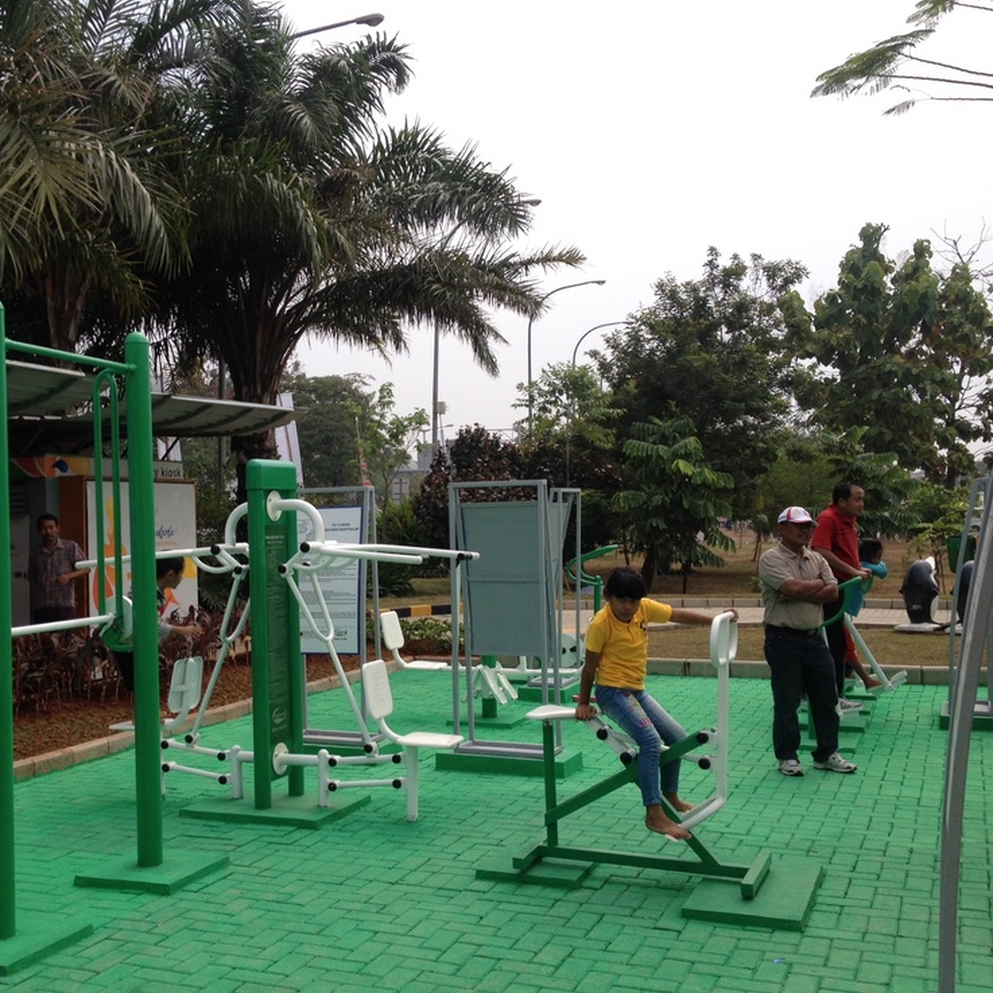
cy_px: 492
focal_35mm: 42
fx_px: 1363
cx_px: 356
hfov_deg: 39.7
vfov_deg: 40.0
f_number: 2.4
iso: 50
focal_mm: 4.28
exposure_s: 1/1255
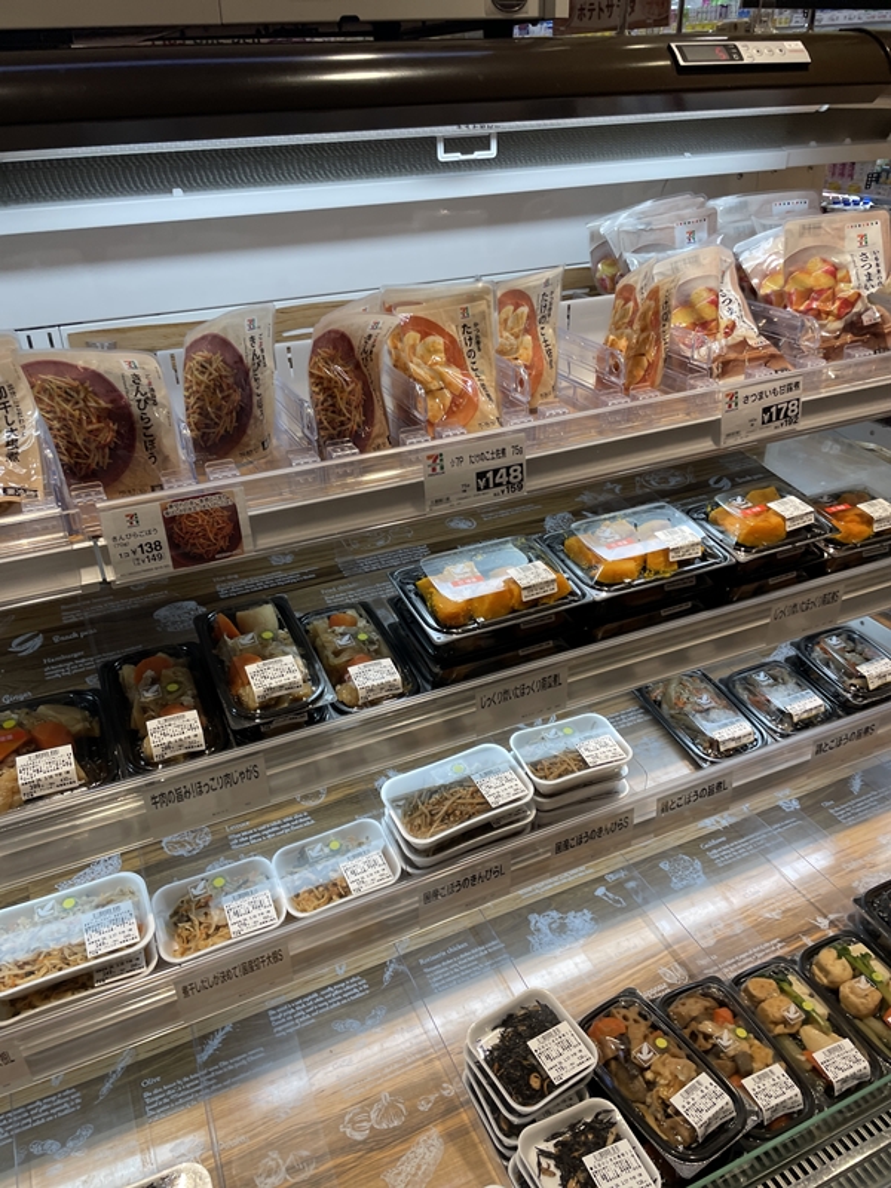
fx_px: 892
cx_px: 446
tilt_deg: -29.9
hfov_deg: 53.1
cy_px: 594
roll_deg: +4.2
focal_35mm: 26
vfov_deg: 67.3
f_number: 1.6
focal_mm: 4.2
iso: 32
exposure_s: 1/188
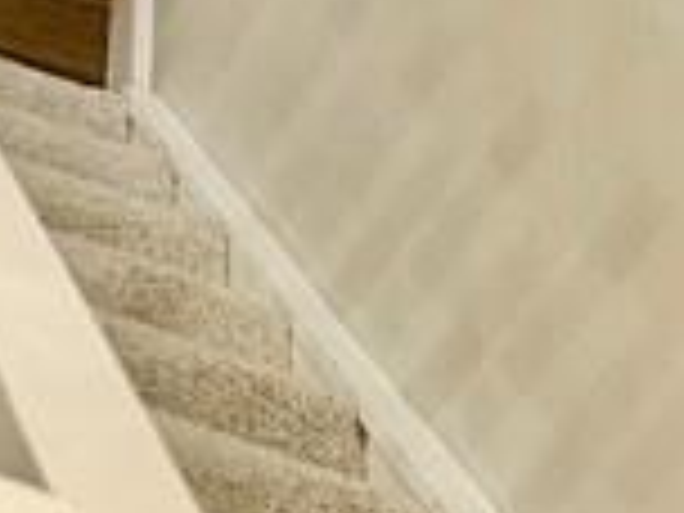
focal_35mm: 162
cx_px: -1462
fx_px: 3201
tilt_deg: -39.8
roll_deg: -4.0
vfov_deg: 8.4
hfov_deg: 9.3
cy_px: -684
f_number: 1.78
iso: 320
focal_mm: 6.76
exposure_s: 1/120
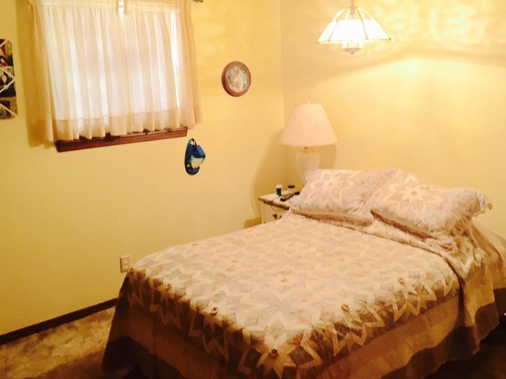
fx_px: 512
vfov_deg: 40.7
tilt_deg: -11.6
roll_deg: +0.2
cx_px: 288
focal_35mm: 35
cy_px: 177
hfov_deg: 52.5
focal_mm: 4.15
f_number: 2.2
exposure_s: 1/30
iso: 160
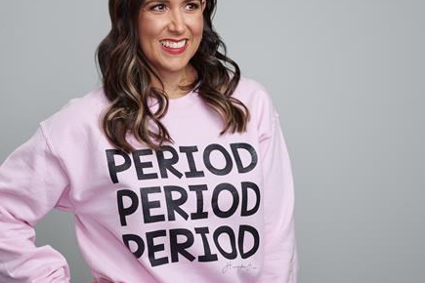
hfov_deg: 16.1
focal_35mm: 127
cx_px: 183
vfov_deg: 10.8
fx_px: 1499
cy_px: 137
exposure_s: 1/250
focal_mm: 85
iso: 31
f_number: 4
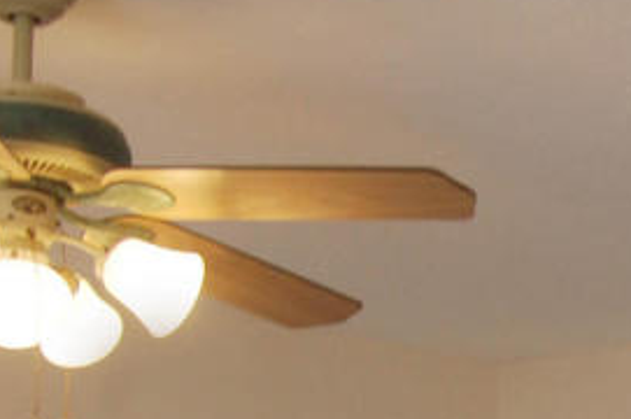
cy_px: 803
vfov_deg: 10.9
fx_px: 2013
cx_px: 891
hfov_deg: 16.5
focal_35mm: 115
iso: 400
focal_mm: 18
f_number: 5.6
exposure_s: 1/125
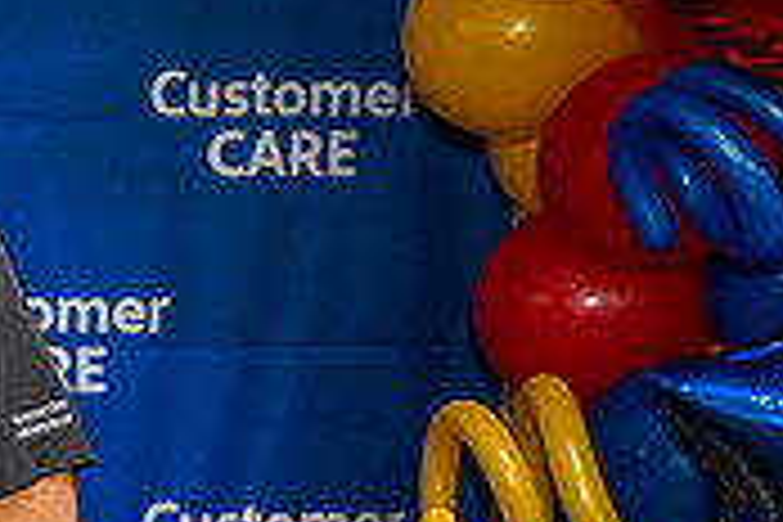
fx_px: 2610
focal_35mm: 120
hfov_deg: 15.5
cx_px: -464
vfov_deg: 11.4
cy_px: 308
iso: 1250
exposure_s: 1/160
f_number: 4
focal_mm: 36
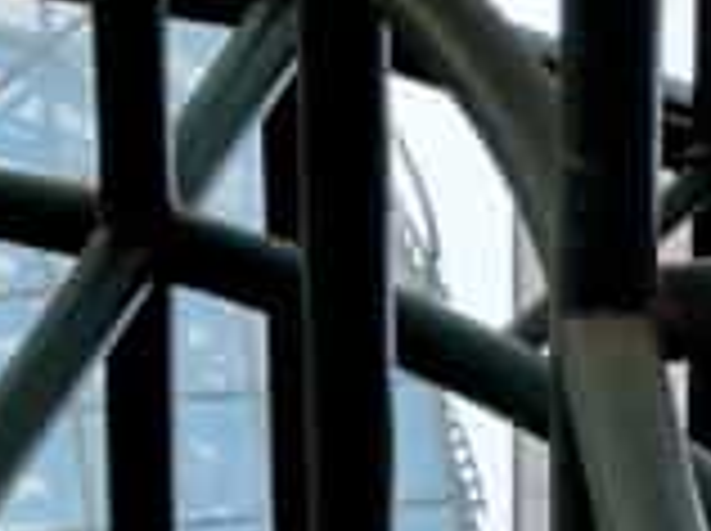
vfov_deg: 4.5
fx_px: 6706
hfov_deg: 6.0
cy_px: -32
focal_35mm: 327
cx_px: -531
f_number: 3.4
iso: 80
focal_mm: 7.6
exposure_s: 1/50
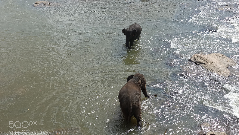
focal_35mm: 42
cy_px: 64
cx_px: 120
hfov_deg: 48.4
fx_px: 266
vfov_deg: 28.3
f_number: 4
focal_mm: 14.5
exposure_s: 1/800
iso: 125
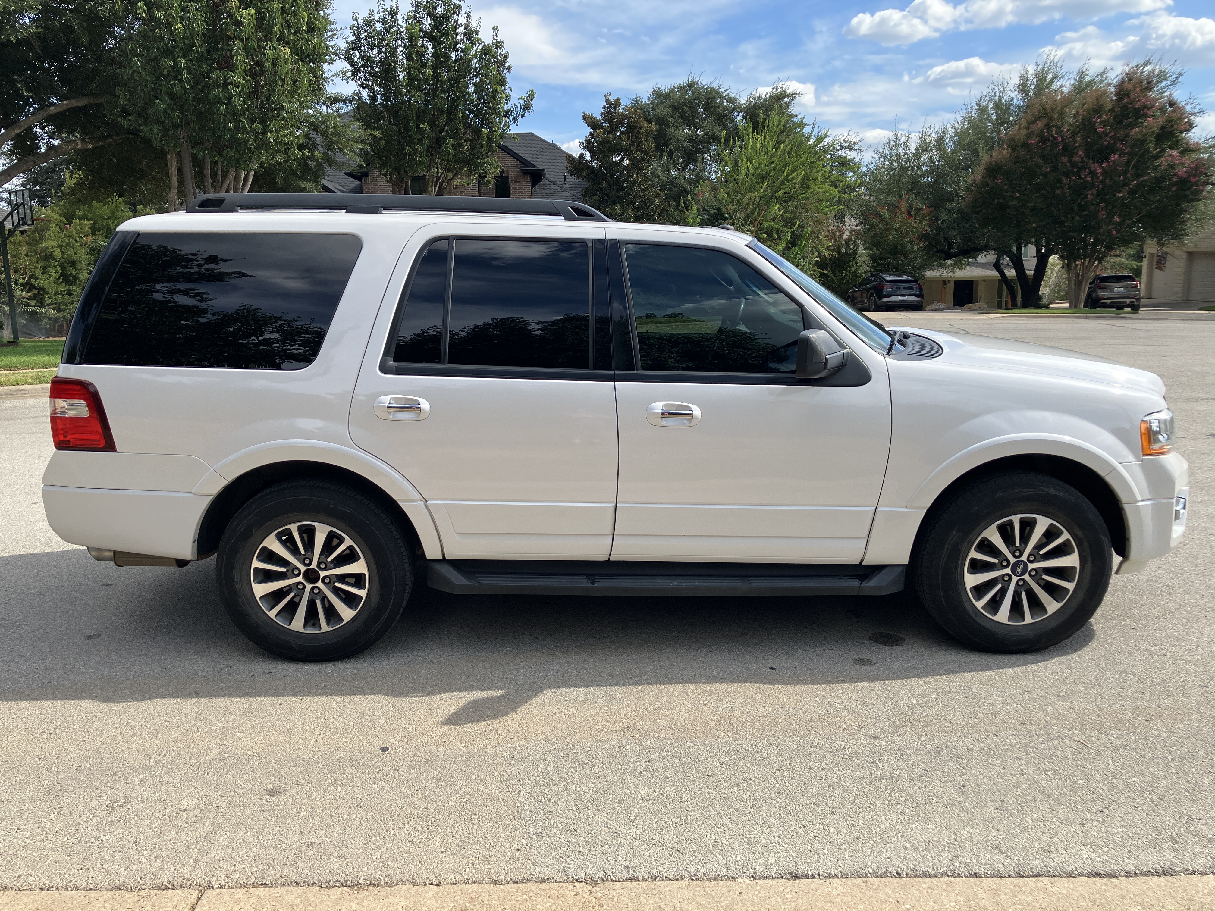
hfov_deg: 63.4
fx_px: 983
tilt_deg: -10.7
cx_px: 608
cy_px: 456
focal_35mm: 28
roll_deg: +2.0
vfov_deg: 49.7
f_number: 1.8
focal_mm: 3.99
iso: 32
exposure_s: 1/1312
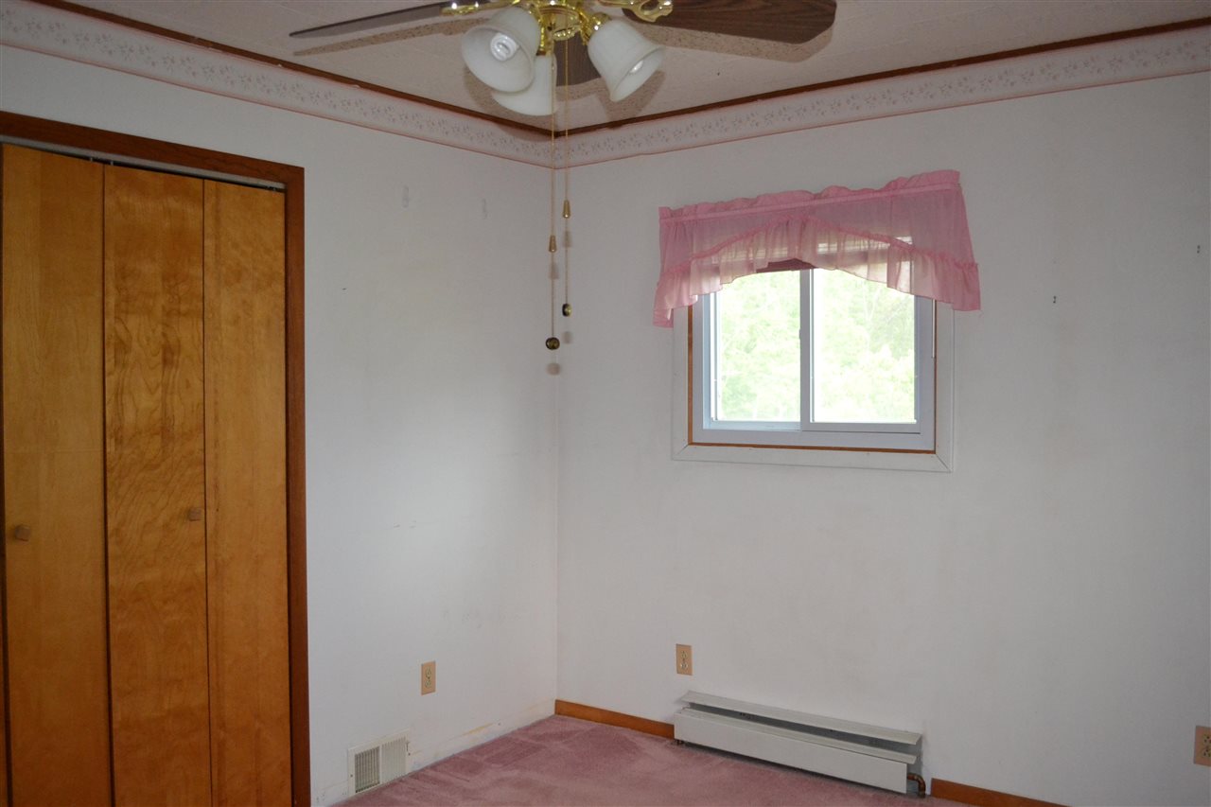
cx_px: 606
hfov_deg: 61.9
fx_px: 1009
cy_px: 404
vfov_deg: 43.6
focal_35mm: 30
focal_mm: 20
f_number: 3.8
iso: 2000
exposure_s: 1/60
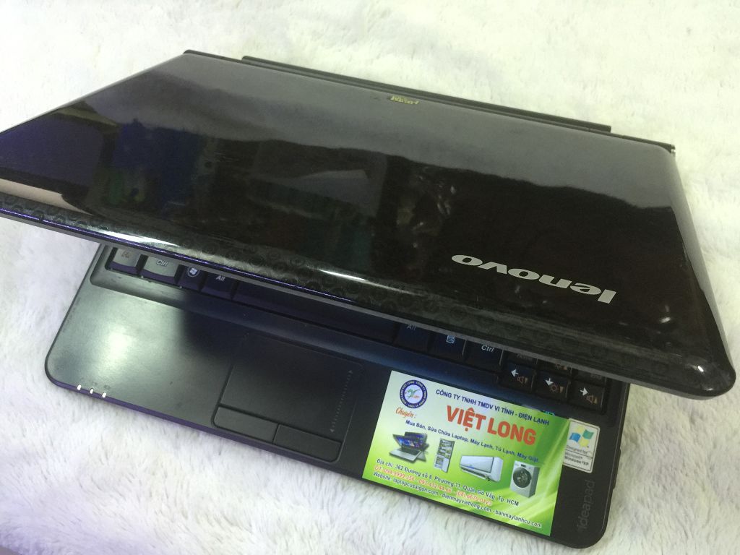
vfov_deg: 48.2
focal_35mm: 29
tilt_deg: -66.9
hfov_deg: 61.7
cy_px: 278
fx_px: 620
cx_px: 370
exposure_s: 1/10
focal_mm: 4.15
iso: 125
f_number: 2.2
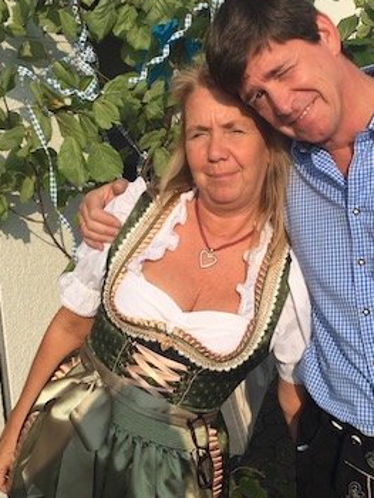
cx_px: 259
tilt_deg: -14.7
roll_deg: +1.9
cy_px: 231
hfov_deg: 27.3
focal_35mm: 53
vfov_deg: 36.1
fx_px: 763
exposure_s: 1/2639
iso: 32
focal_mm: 4.15
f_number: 2.2
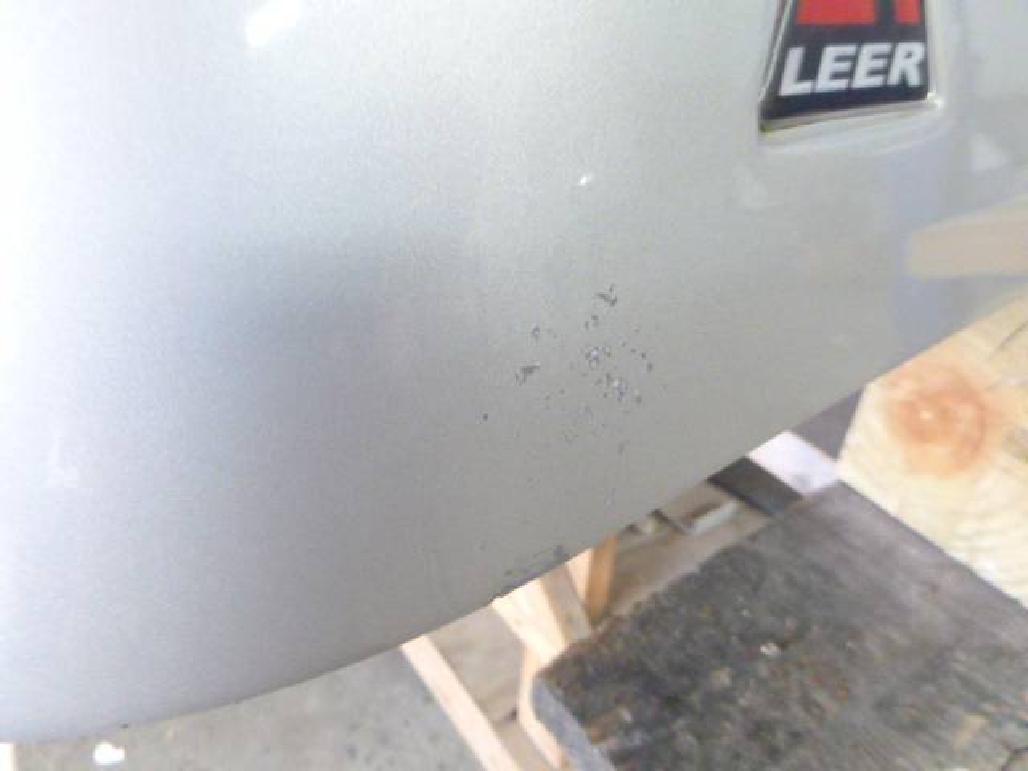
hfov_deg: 69.4
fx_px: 742
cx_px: 514
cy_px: 386
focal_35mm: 25
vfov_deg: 54.9
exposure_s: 1/20
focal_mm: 4.5
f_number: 3.9
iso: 800
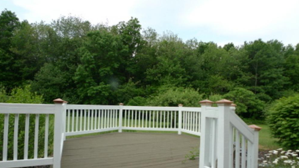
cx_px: 151
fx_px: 214
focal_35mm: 27
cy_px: 100
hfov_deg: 69.9
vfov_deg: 42.7
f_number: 2.5
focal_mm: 5.1
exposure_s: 1/1000
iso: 80
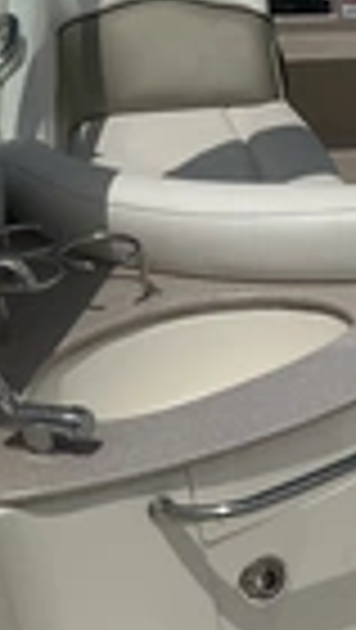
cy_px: 500
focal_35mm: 90
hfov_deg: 11.8
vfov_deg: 23.3
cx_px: 757
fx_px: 1507
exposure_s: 1/12658
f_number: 1.8
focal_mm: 3
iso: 20
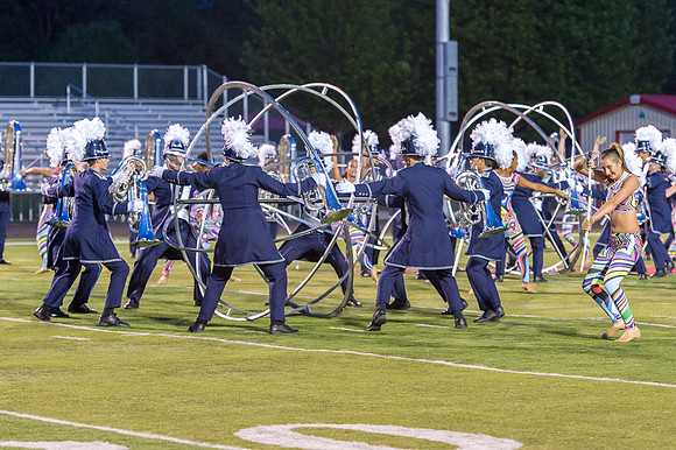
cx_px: 333
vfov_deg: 8.9
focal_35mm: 154
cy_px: 195
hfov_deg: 13.3
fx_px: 2895
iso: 6400
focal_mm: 116
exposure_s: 1/250
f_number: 3.5
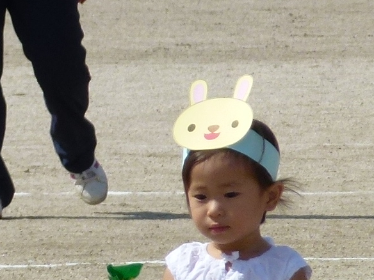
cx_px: -147
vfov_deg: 1.1
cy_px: 147
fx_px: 14391
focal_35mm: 1332
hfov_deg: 1.5
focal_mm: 54.5
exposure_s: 1/800
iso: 100
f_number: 5.7
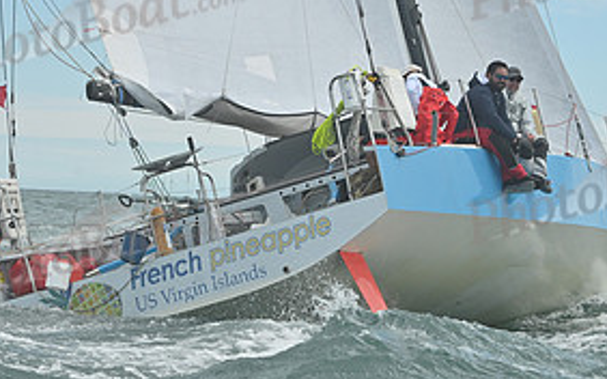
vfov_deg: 8.9
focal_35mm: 147
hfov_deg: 14.2
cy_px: 107
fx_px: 2431
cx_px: 357
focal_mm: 70
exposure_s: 1/1250
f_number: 9
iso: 320
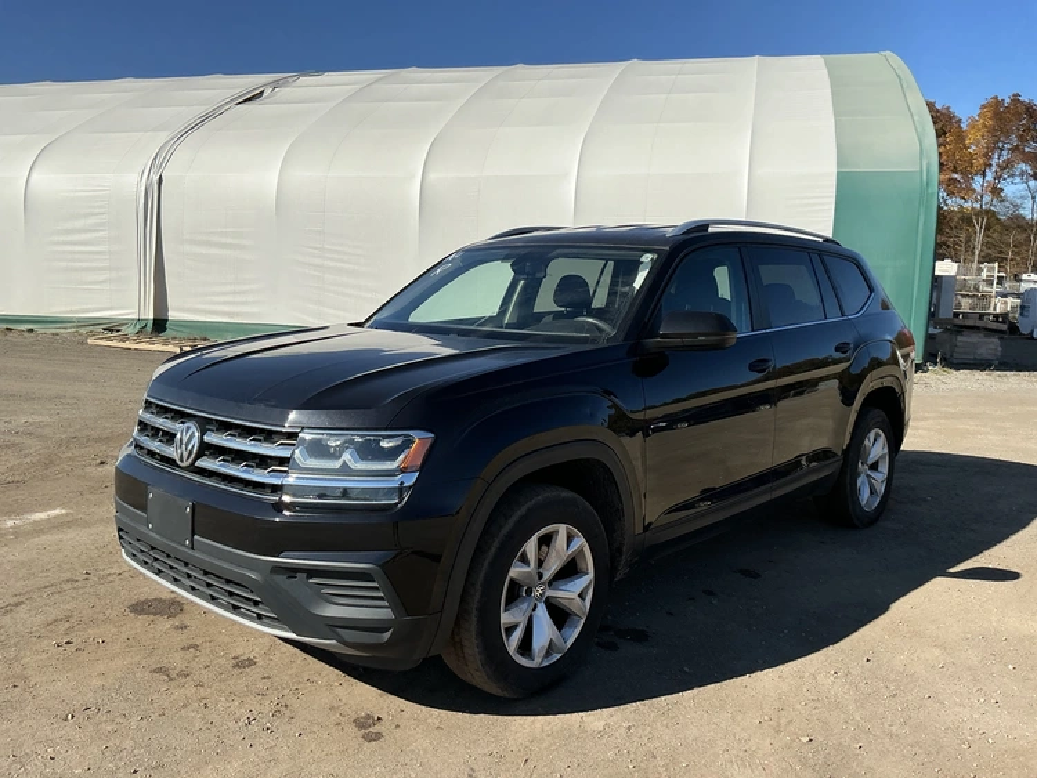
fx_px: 839
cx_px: 518
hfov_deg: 63.4
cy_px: 389
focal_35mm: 28
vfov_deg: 49.8
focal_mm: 3
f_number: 1.8
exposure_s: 1/2959
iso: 25
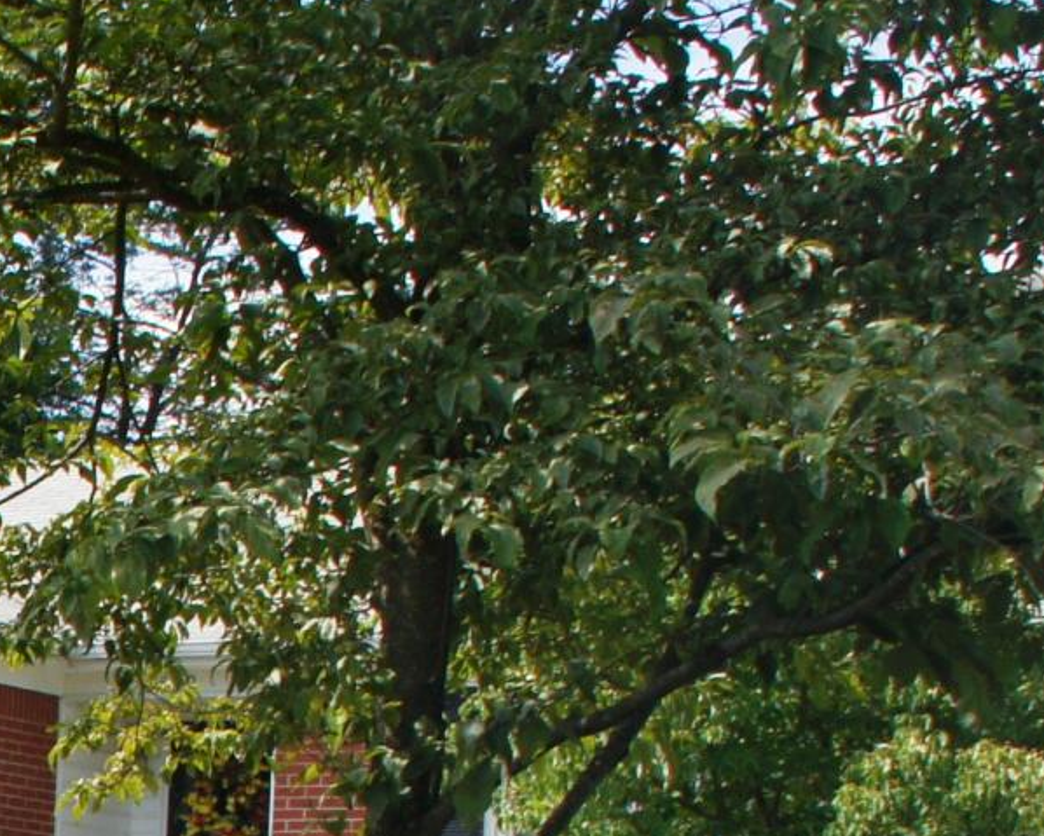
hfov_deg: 13.8
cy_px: 1166
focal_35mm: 127
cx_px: -697
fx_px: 3926
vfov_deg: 11.7
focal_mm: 18
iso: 200
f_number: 10
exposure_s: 1/250
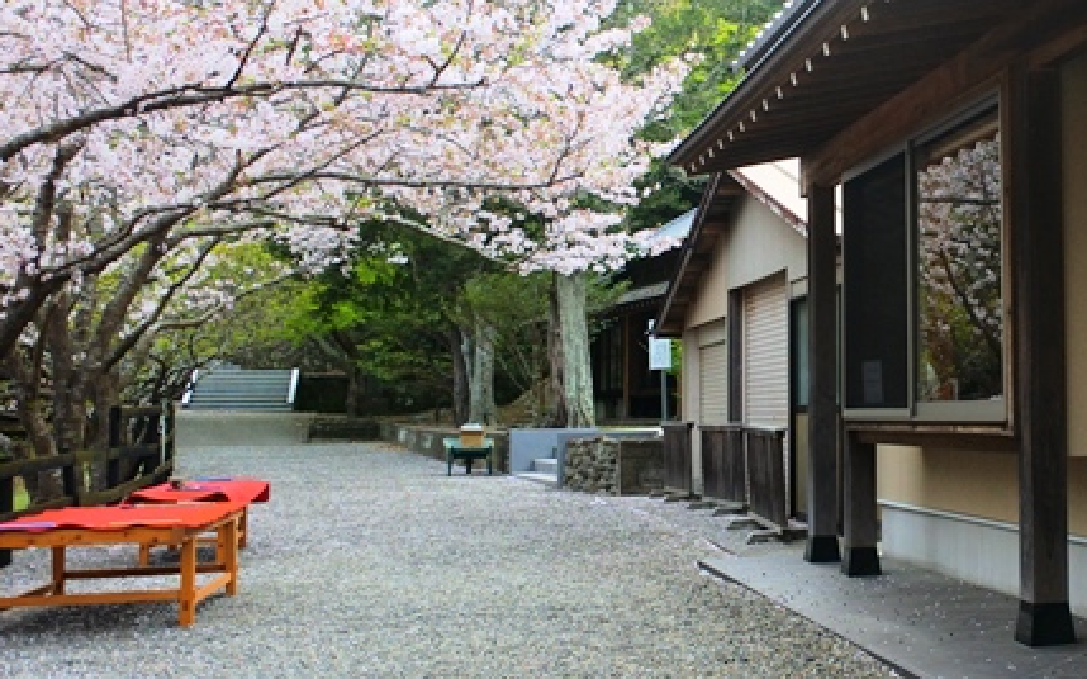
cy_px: 279
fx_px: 1540
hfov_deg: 36.9
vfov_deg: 24.8
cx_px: 930
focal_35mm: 52
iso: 200
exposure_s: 1/400
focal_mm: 10
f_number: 3.5
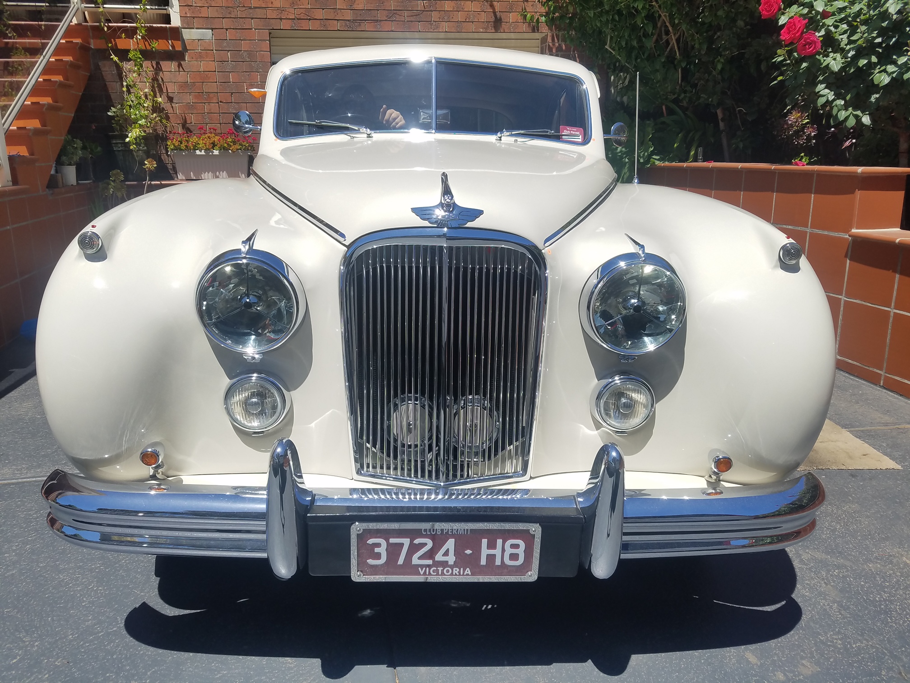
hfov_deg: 67.3
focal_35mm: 26
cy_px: 342
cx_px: 455
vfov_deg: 53.1
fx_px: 683
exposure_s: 1/3416
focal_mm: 4.2
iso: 50
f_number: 1.7
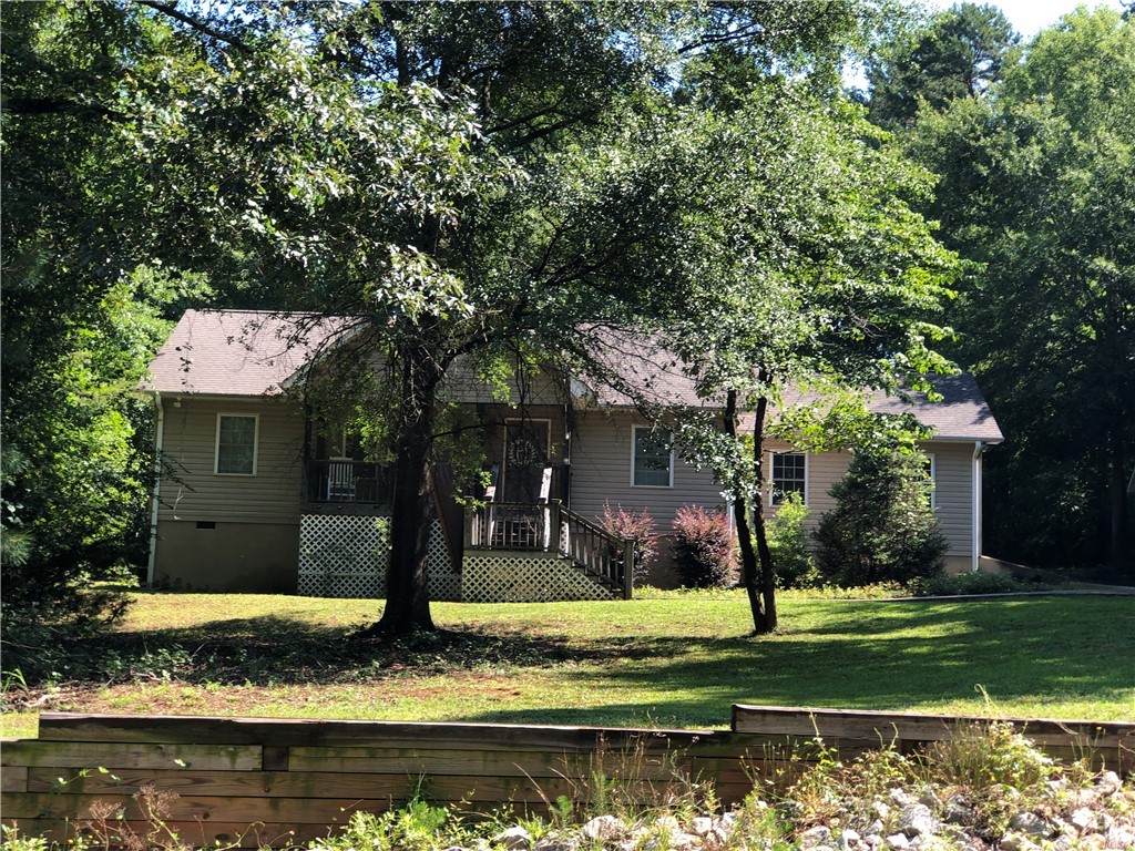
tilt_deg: +7.1
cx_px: 568
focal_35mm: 57
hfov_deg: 33.8
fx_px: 1869
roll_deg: -1.4
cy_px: 426
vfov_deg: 25.7
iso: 20
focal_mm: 6.6
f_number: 2.8
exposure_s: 1/121
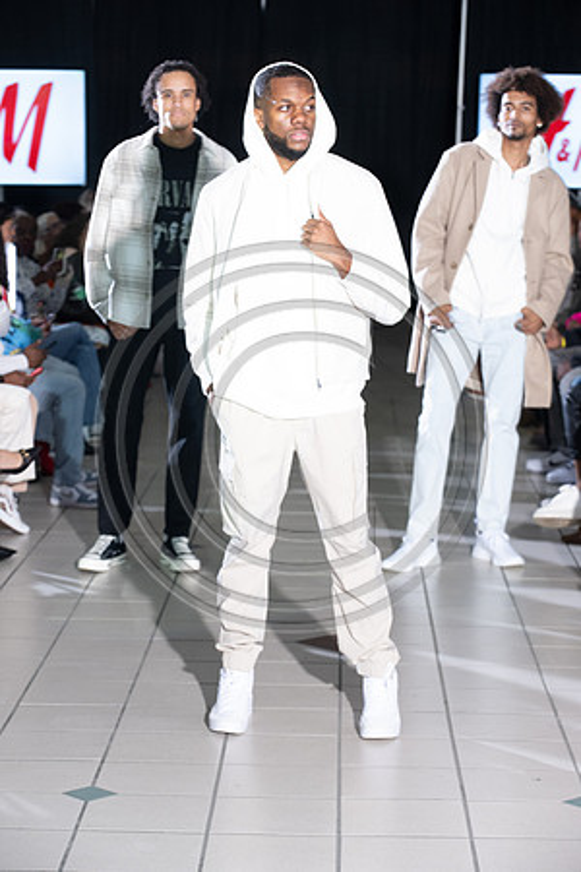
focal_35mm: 95
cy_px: 436
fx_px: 2300
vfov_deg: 21.5
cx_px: 290
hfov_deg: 14.4
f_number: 5.6
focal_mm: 95
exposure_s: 1/125
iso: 1250
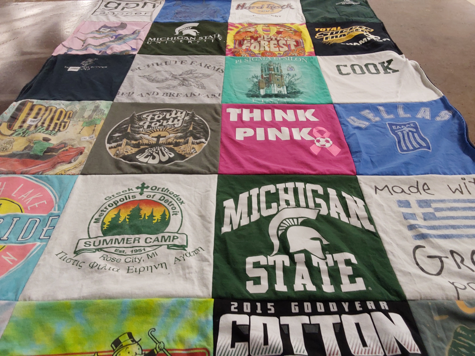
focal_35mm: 28
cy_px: 178
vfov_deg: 49.7
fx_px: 384
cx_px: 238
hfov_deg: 63.4
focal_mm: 2.91
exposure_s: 1/60
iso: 100
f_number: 1.9
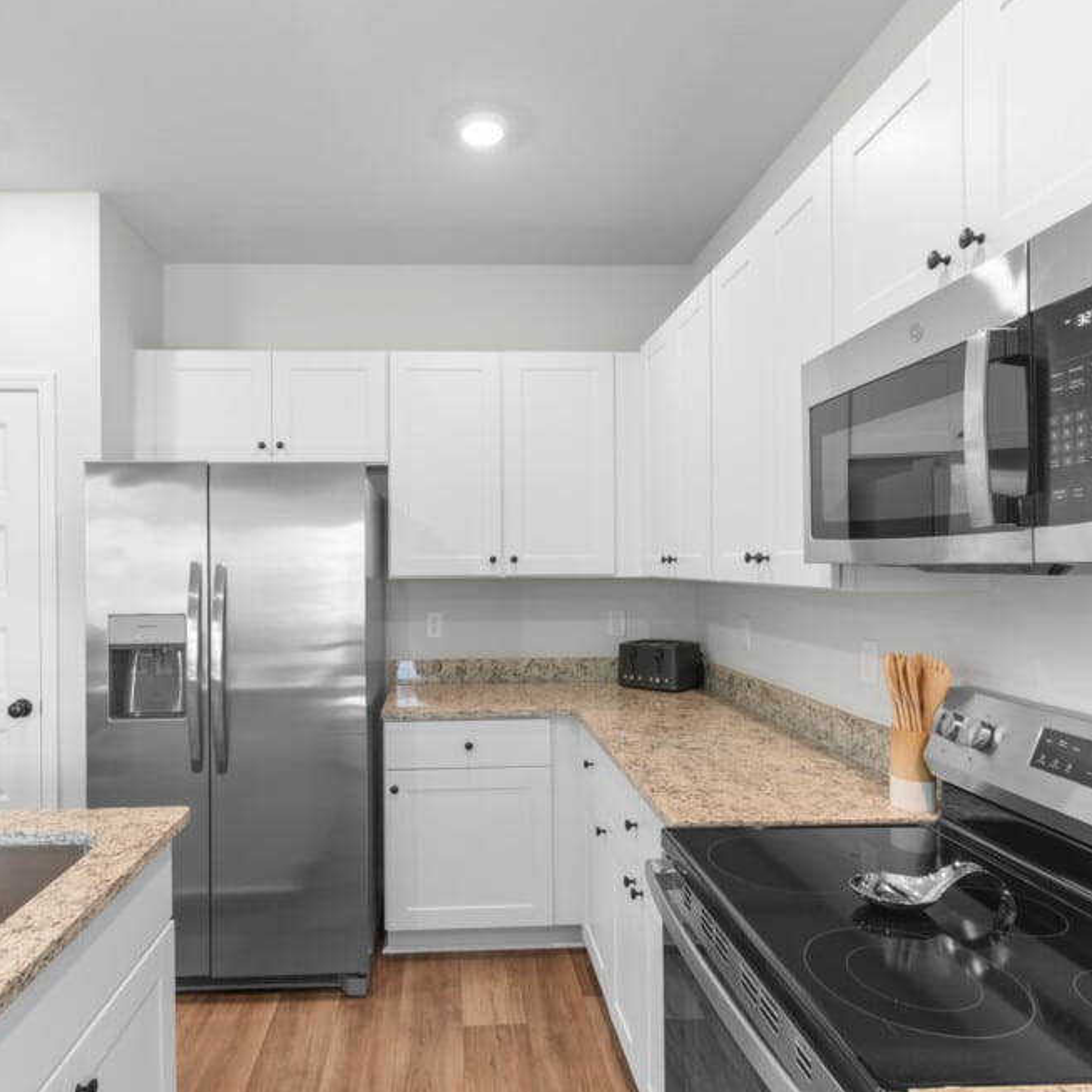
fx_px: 714
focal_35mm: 20
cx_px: 465
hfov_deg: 74.4
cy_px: 553
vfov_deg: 74.8
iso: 100
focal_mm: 10
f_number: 4.5
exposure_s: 1/3
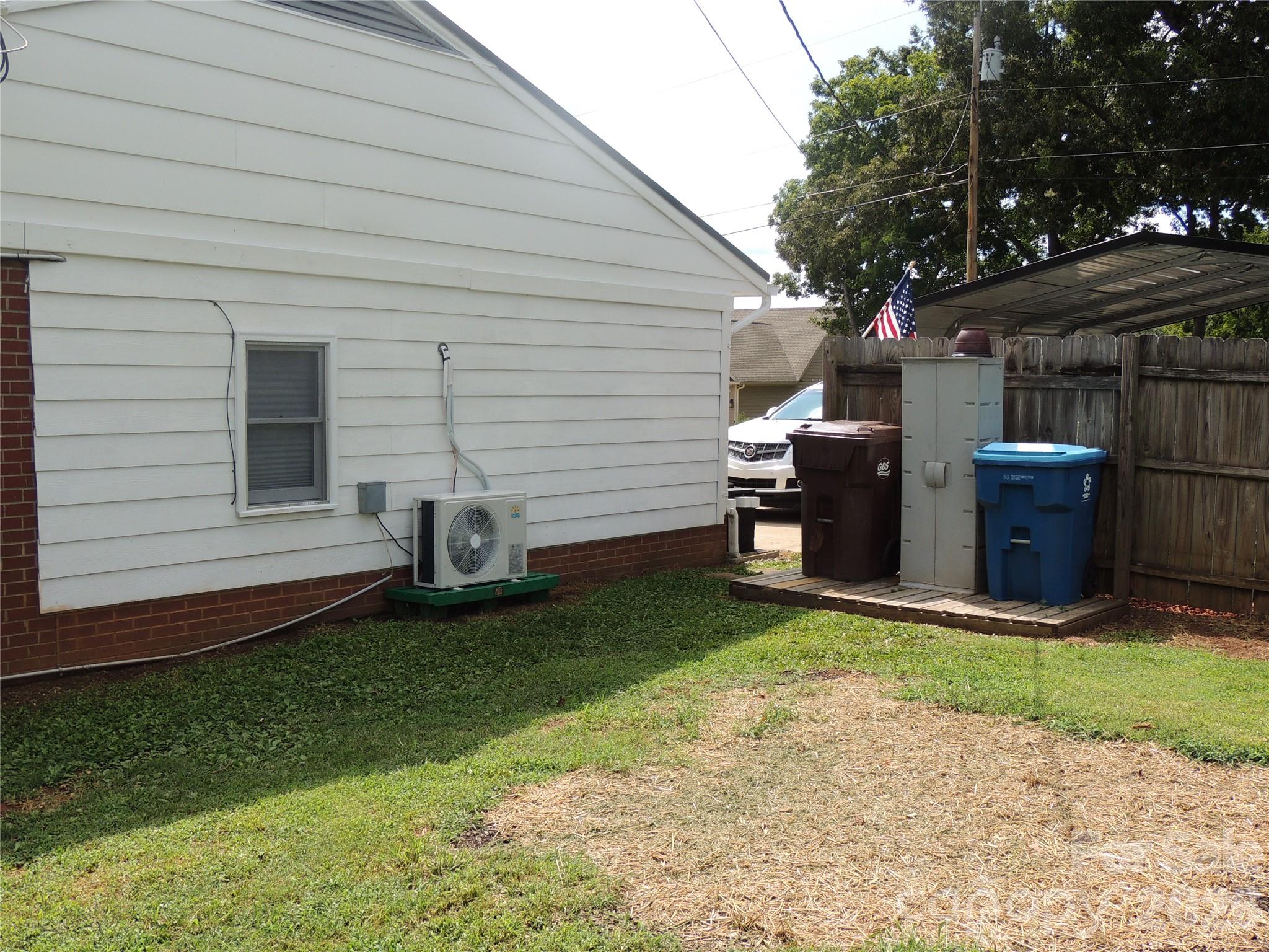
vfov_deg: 40.7
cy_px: 476
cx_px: 634
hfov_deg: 52.6
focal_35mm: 35
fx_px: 1283
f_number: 3.3
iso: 100
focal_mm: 6.2
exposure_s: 1/800
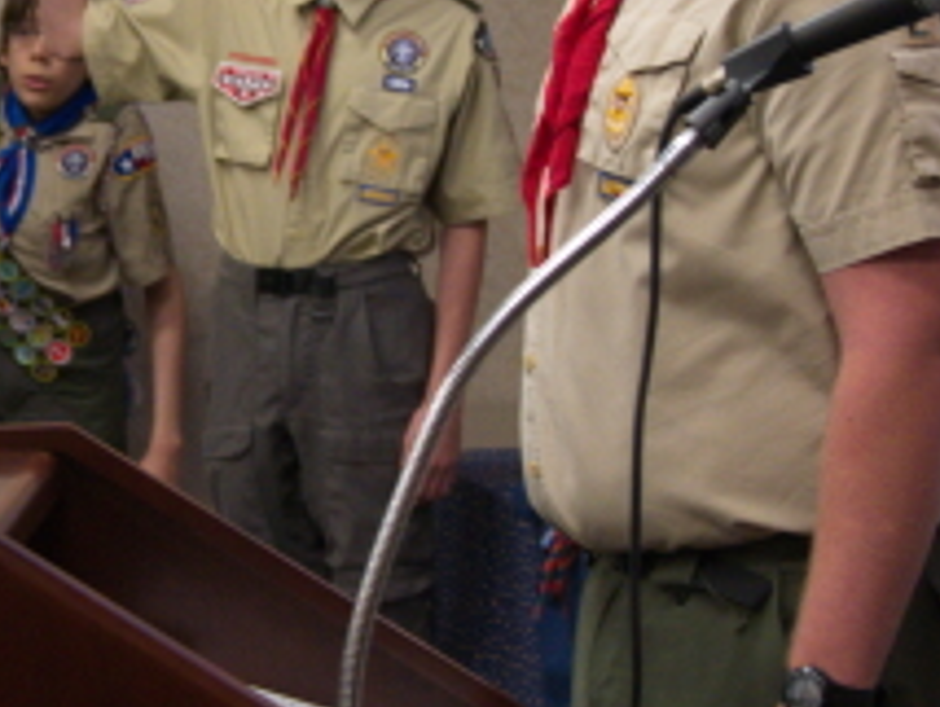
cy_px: 171
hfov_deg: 10.3
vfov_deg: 7.8
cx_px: 97
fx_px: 5192
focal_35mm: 191
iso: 1250
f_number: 4.4
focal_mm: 32
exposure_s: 1/60
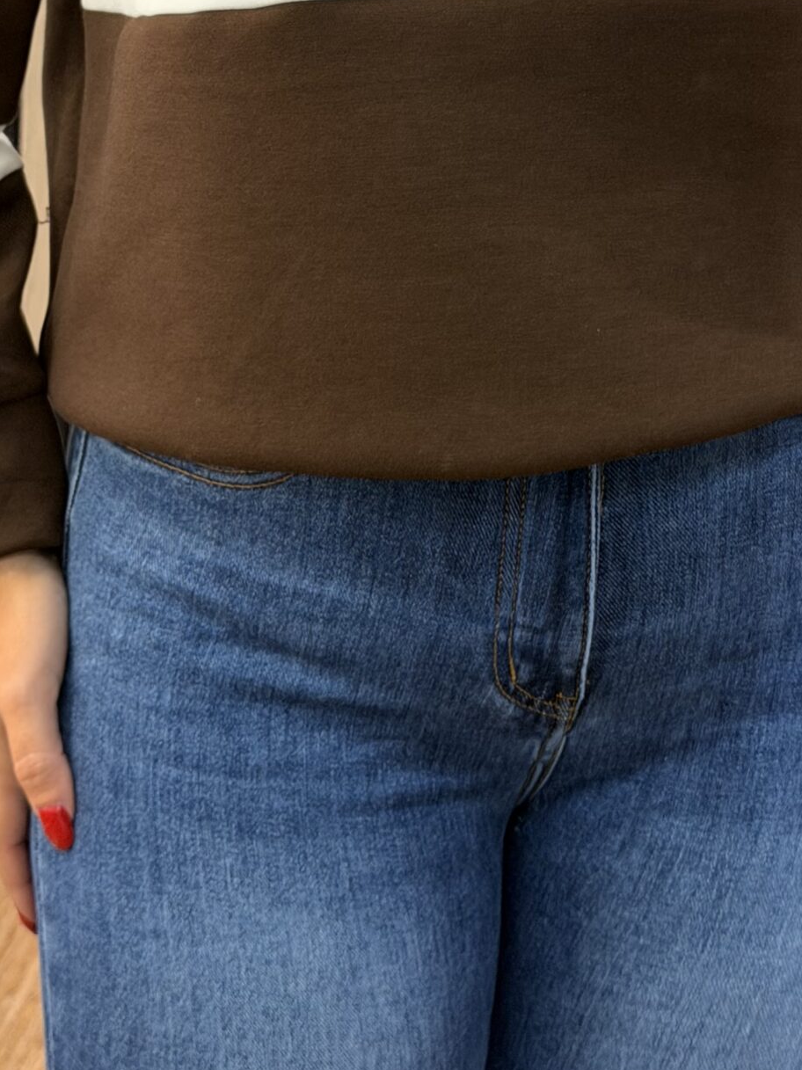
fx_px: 3122
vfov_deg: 19.2
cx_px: 534
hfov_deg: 14.6
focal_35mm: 101
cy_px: 175
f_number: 1.78
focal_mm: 6.76
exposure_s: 1/100
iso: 125
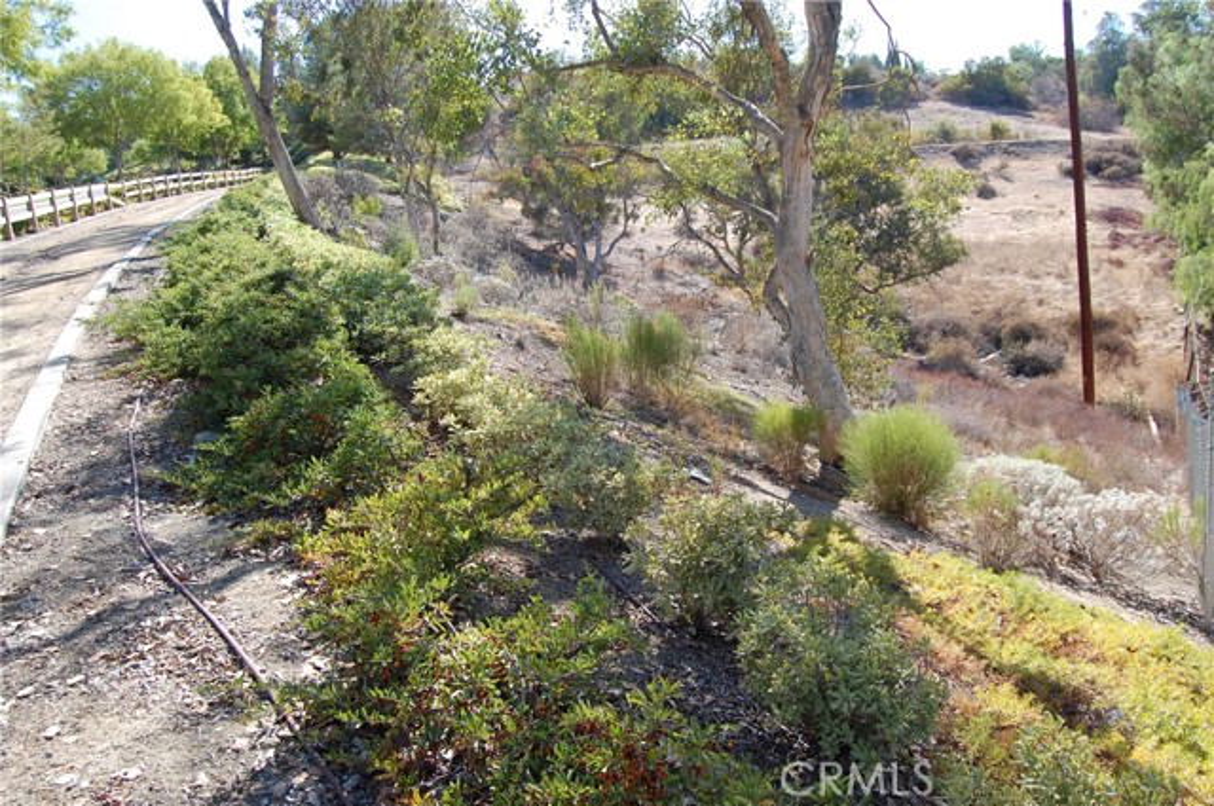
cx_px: 607
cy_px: 403
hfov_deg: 67.4
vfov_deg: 47.8
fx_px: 909
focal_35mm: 27
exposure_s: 1/200
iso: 200
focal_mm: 18
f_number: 7.1
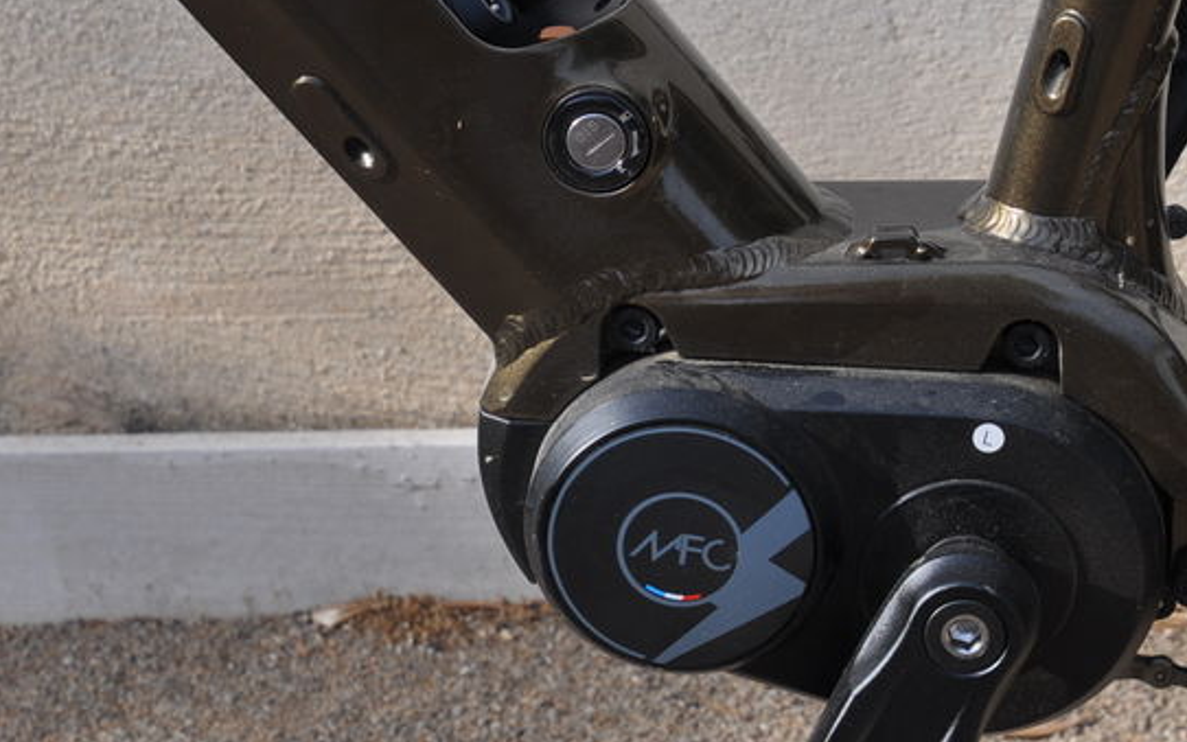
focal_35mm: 124
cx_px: 742
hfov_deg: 16.8
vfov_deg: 10.6
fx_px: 4012
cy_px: 455
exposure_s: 1/250
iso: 200
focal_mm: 44
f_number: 8
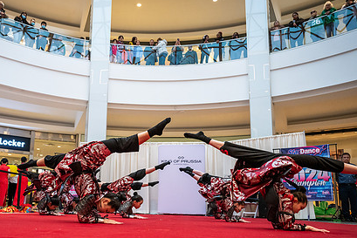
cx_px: 122
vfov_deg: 38.7
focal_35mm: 34
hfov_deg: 54.8
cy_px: 150
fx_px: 337
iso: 2000
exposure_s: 1/500
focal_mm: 24
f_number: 3.2
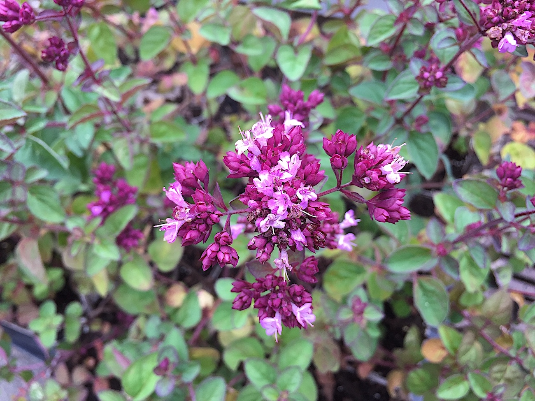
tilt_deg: -56.2
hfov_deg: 61.7
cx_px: 268
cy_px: 200
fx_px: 448
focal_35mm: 29
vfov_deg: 48.2
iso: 32
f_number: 2.2
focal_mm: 4.15
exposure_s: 1/121
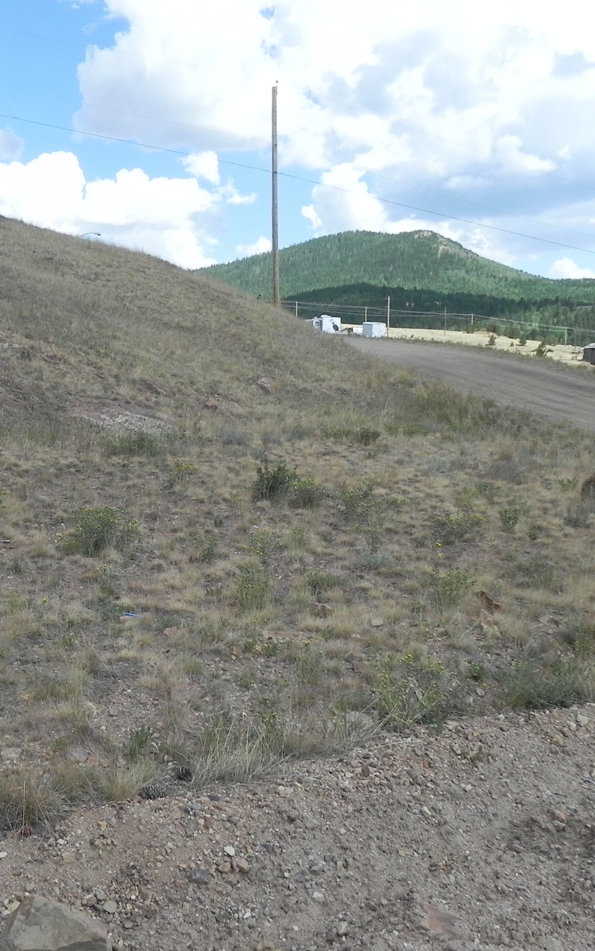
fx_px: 960
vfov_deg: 52.7
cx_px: 137
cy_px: 478
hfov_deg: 33.6
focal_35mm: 37
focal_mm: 4.6
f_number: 6.3
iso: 160
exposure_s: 1/442
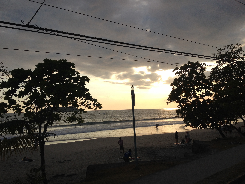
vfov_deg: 40.7
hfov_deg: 52.6
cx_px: 122
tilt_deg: +5.8
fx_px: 248
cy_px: 92
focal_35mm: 35
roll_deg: -0.7
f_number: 2.4
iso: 50
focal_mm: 4.28
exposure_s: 1/1972
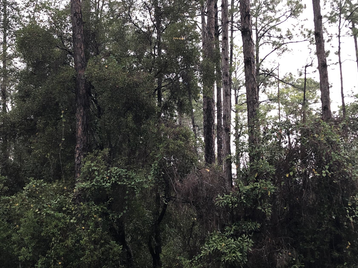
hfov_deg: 38.2
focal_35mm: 50
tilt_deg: +9.3
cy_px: 164
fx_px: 517
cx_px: 163
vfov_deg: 29.0
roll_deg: +0.0
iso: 32
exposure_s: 1/25
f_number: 1.8
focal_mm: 3.99
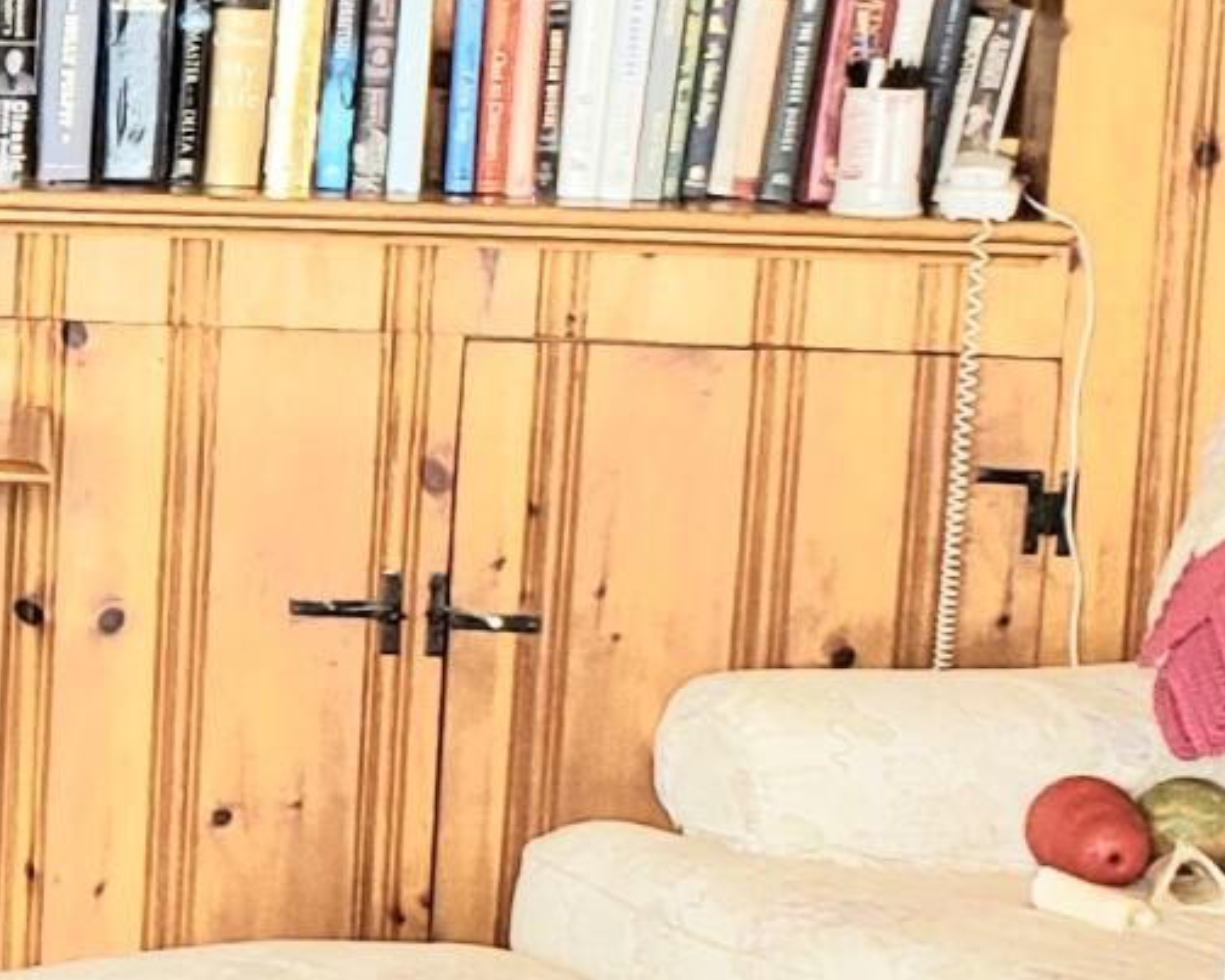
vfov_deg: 10.2
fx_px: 5473
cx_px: -1500
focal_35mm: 151
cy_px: 428
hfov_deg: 11.1
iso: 100
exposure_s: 1/60
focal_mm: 4.3
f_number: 2.4
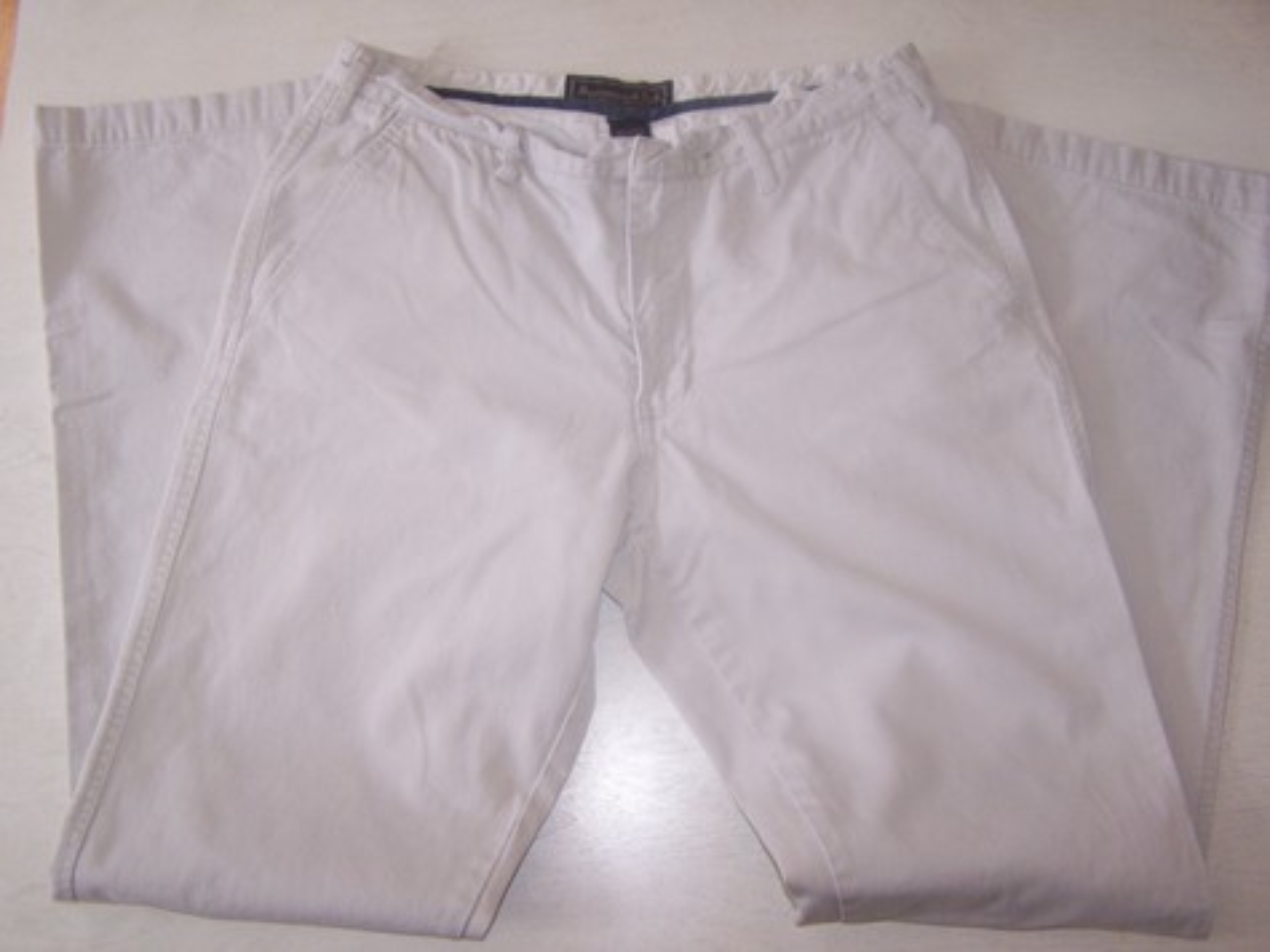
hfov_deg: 49.0
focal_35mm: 38
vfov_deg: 37.7
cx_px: 635
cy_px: 476
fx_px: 1394
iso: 140
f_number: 2.8
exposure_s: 1/60
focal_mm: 6.3
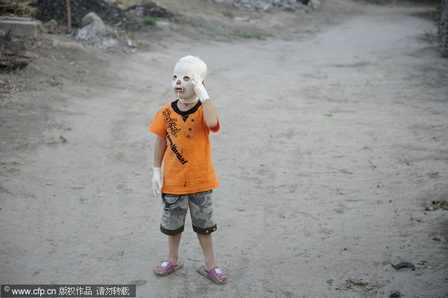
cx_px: 224
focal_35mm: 56
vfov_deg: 24.2
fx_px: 696
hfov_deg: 35.7
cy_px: 149
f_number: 2.8
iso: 500
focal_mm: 56
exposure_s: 1/125
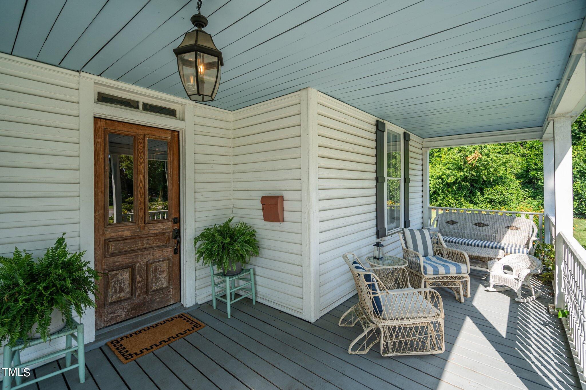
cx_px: 293
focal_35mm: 16
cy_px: 195
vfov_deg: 73.7
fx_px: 260
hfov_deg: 96.7
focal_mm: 16
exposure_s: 1/200
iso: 200
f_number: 4
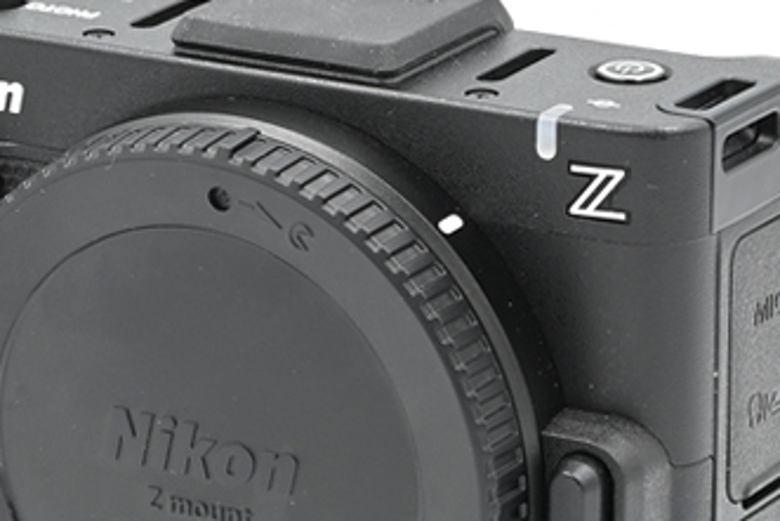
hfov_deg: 9.3
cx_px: 280
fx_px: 4769
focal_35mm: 220
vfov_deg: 6.2
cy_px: 383
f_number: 14
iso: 200
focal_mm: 75
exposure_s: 1/13
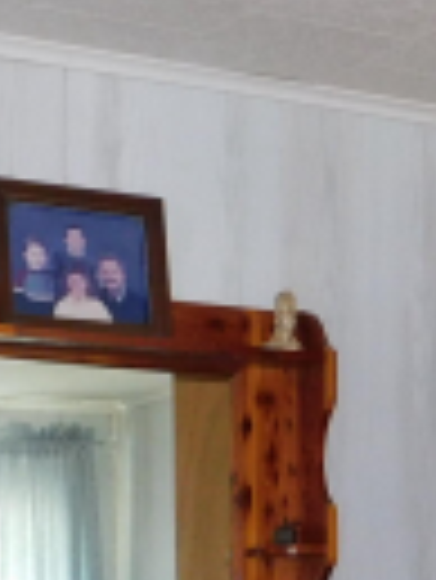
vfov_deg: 16.0
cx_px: 398
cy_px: 674
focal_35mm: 119
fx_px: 1995
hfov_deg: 12.4
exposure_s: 1/30
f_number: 3
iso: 200
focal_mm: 4
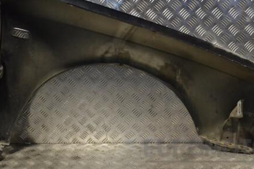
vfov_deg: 27.0
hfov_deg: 39.6
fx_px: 353
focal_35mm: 50
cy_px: 70
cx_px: 133
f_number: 9
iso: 3200
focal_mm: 24
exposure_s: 1/250
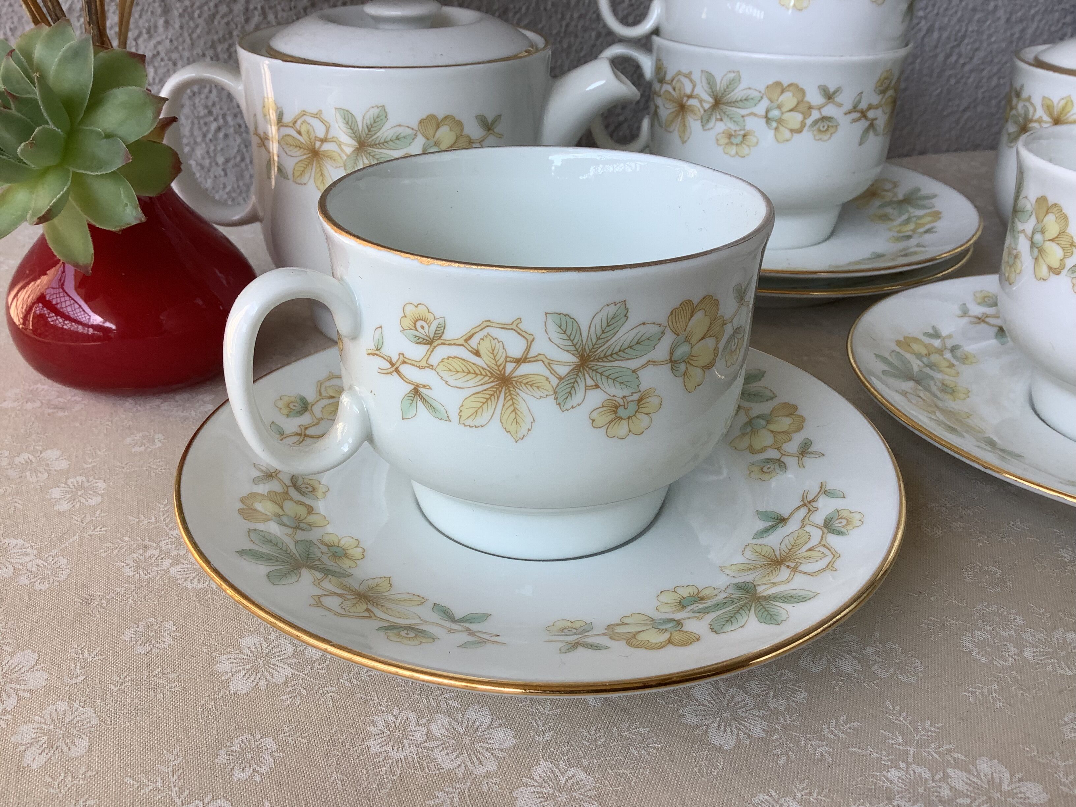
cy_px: 404
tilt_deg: -26.1
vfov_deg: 45.4
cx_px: 538
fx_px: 964
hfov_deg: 58.4
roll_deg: +0.6
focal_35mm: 31
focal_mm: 3.3
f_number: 2.4
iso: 25
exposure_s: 1/200
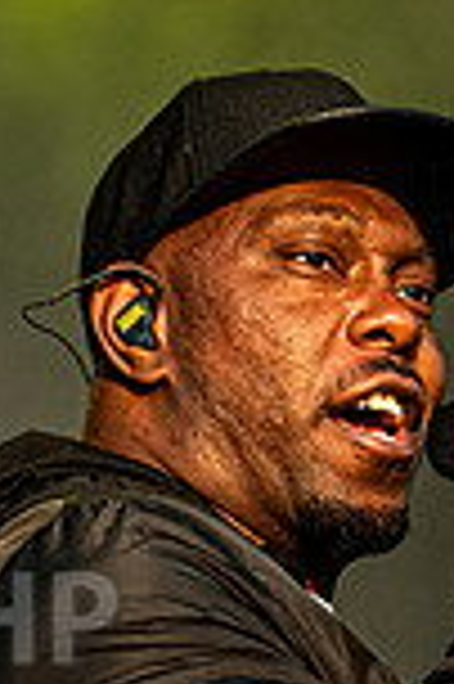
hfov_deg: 1.9
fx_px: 13669
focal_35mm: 721
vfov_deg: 2.9
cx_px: 221
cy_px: 473
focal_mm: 112
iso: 560
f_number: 5
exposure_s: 1/500
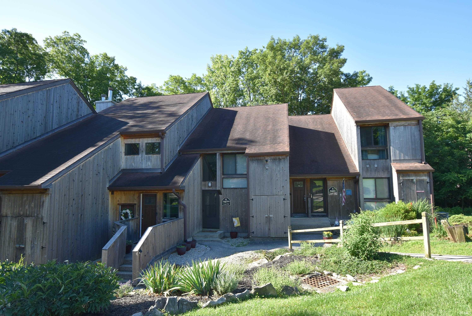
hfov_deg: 81.2
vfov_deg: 59.6
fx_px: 276
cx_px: 236
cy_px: 158
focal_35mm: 21
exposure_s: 1/200
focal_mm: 14
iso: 200
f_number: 6.3
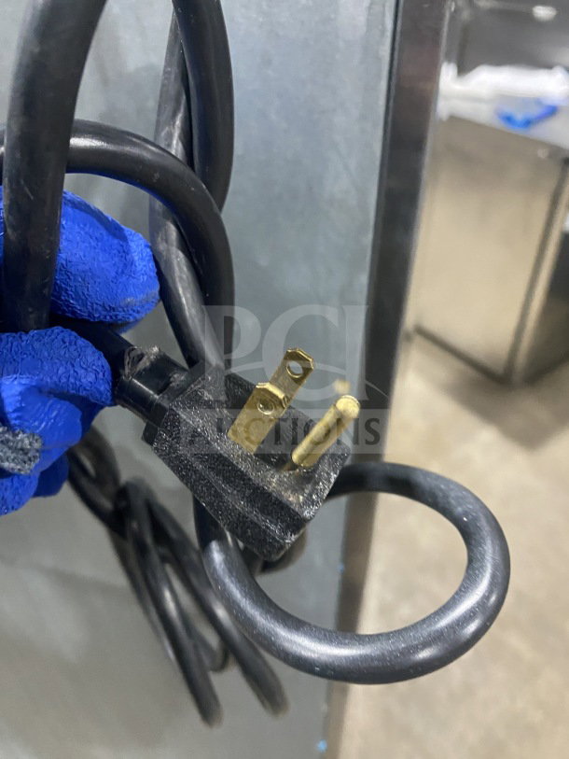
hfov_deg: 54.9
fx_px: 548
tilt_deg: -37.6
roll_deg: -1.4
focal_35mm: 25
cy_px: 380
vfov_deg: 69.4
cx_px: 284
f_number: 1.8
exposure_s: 1/43
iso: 500
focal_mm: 4.25
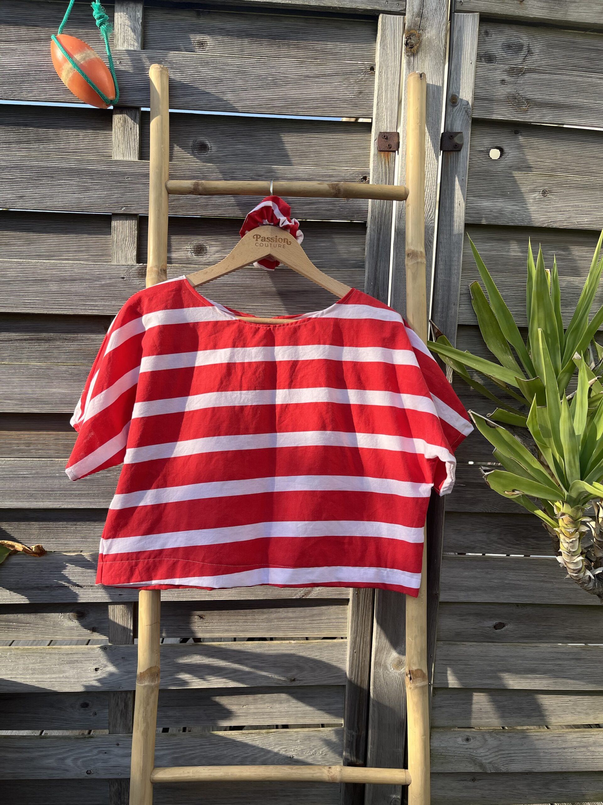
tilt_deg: -6.5
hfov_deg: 53.1
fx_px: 604
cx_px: 302
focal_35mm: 26
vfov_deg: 67.3
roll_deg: -1.2
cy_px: 402
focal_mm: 5.1
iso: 50
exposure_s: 1/1225
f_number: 1.6
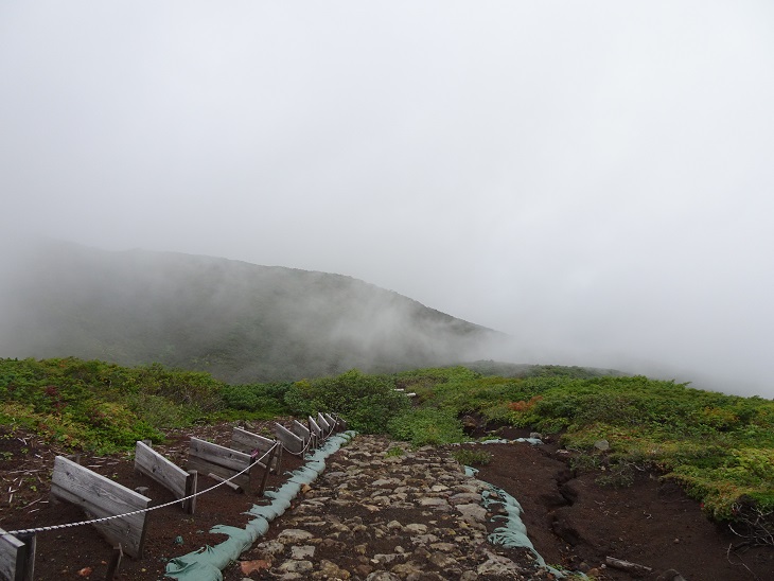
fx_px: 537
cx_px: 387
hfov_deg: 71.6
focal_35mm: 24
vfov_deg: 56.8
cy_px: 290
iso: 80
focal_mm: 4.1
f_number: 3.5
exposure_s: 1/250
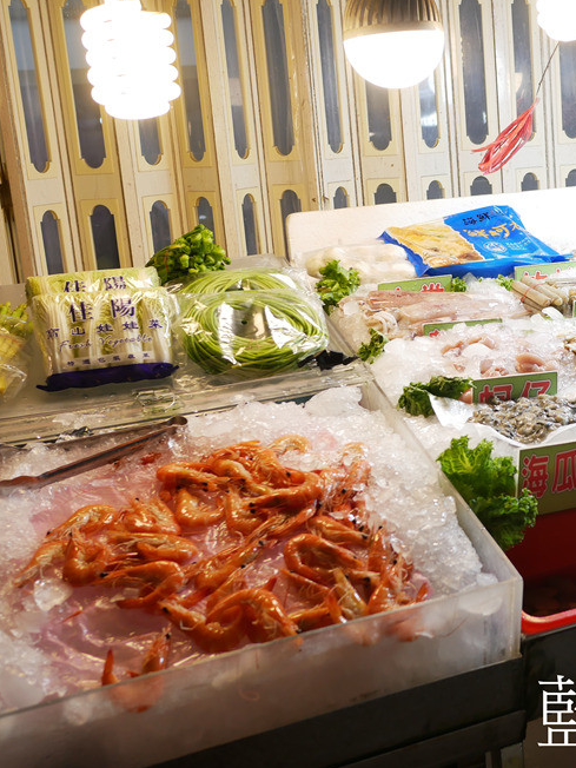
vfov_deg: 41.1
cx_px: 531
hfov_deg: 30.0
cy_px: 330
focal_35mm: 46
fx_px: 1021
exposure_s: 1/250
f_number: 2.5
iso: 200
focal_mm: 15
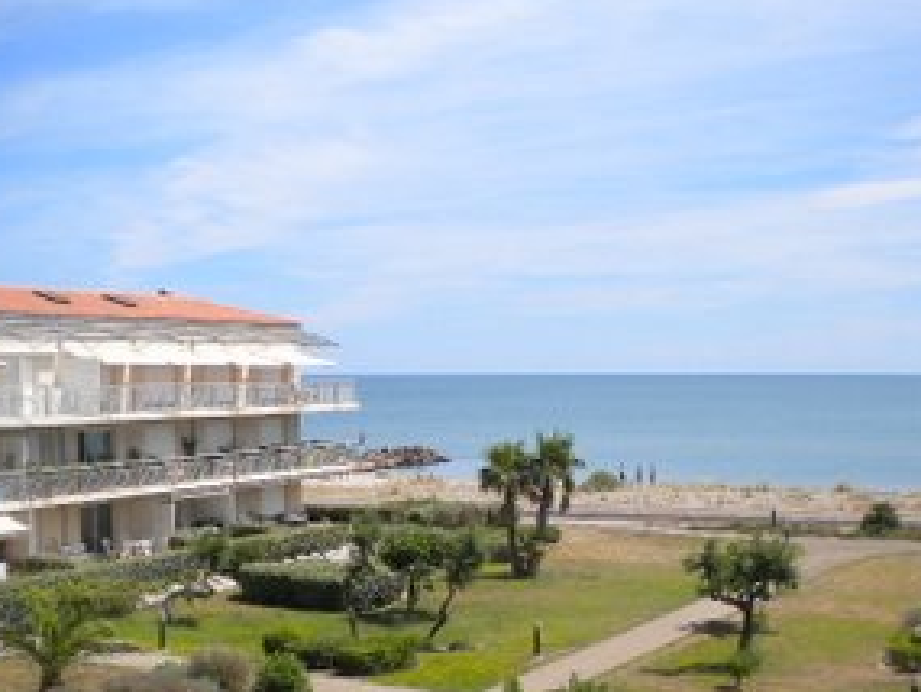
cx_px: 575
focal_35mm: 59
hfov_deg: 32.5
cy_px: 550
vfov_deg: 24.5
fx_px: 1570
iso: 80
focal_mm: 6.3
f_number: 4.6
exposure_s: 1/744
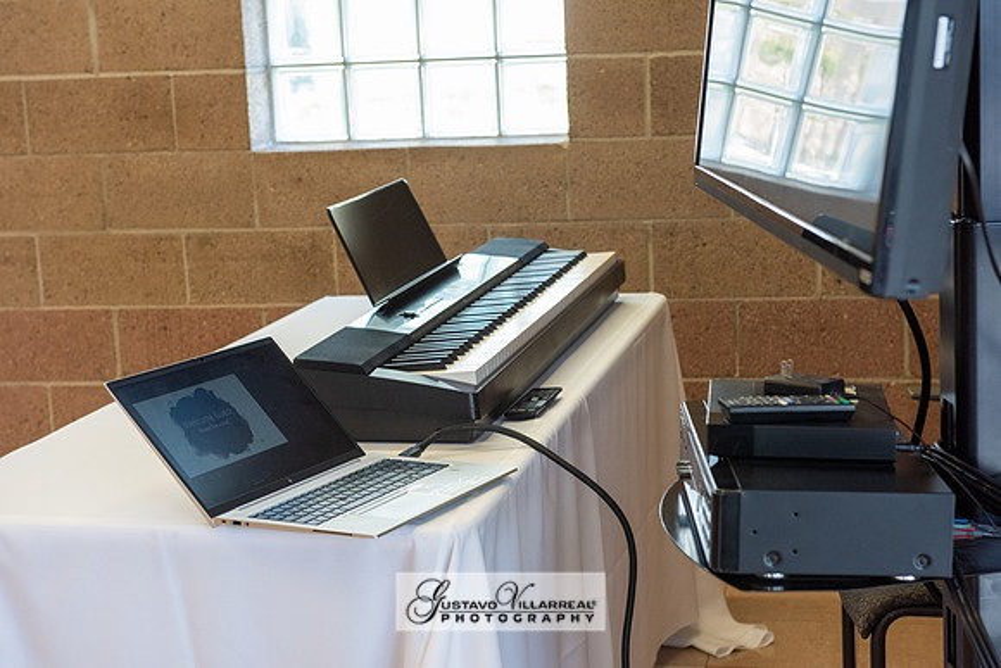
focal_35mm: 70
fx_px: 1947
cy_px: 334
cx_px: 500
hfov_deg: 28.8
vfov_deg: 19.5
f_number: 7.1
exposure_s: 1/100
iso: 1600
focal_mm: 70
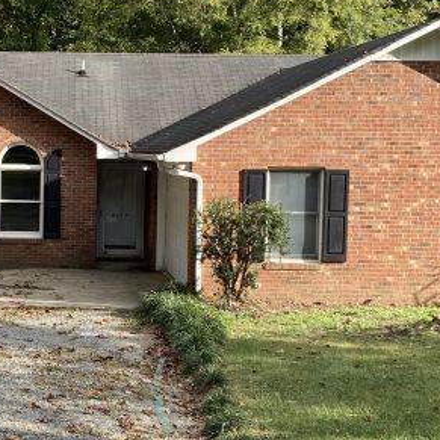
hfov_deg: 20.9
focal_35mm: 81
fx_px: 1165
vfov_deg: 21.4
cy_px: 222
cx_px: 29
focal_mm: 4.25
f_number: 1.8
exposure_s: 1/827
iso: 32
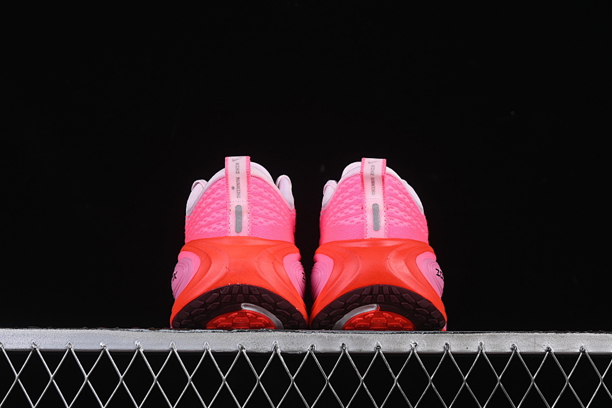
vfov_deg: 18.2
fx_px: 1275
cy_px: 204
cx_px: 306
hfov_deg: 27.0
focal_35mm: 75
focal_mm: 50
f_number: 8
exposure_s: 1/80
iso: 160
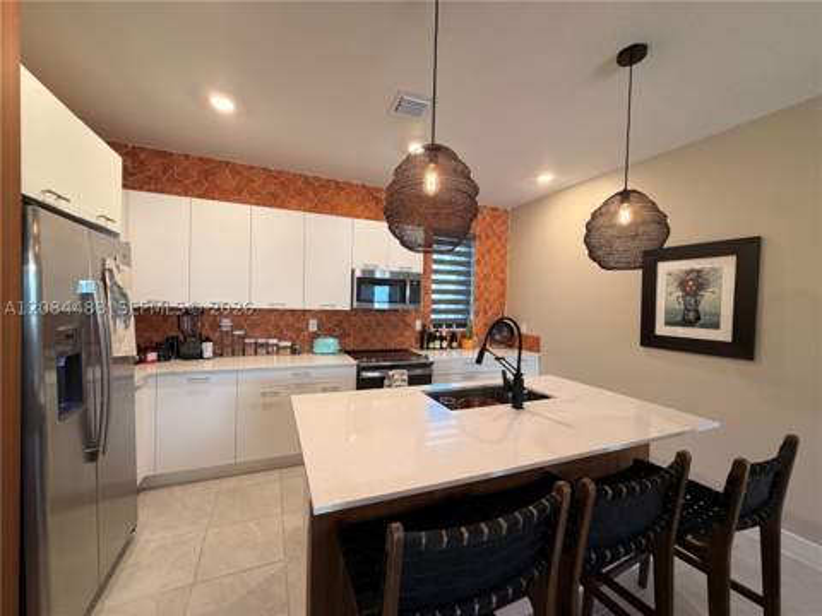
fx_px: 332
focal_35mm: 14
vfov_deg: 85.7
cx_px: 411
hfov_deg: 102.1
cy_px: 308
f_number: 2.2
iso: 200
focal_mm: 2.22
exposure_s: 1/60
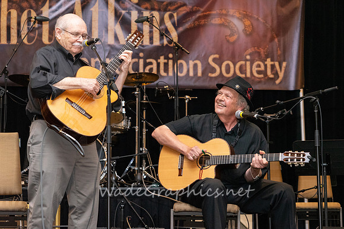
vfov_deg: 16.1
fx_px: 812
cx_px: 172
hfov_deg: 23.9
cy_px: 114
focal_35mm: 85
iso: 6400
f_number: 6.3
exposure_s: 1/200
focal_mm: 85
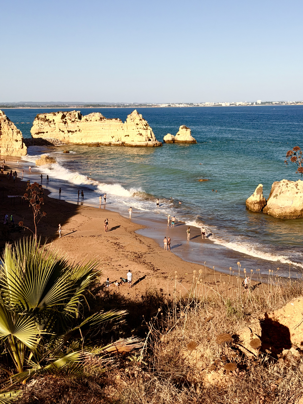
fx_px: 560
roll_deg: -0.3
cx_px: 152
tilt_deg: -9.4
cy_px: 202
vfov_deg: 39.7
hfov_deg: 30.3
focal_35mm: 48
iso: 64
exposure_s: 1/6024
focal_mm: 6.76
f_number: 1.78
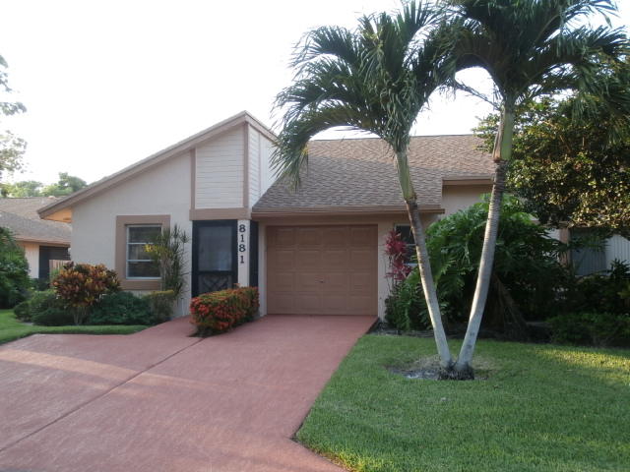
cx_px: 315
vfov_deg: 37.7
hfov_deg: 49.0
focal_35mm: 38
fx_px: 692
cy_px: 236
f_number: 3.9
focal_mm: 6.67
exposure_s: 1/80
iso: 100
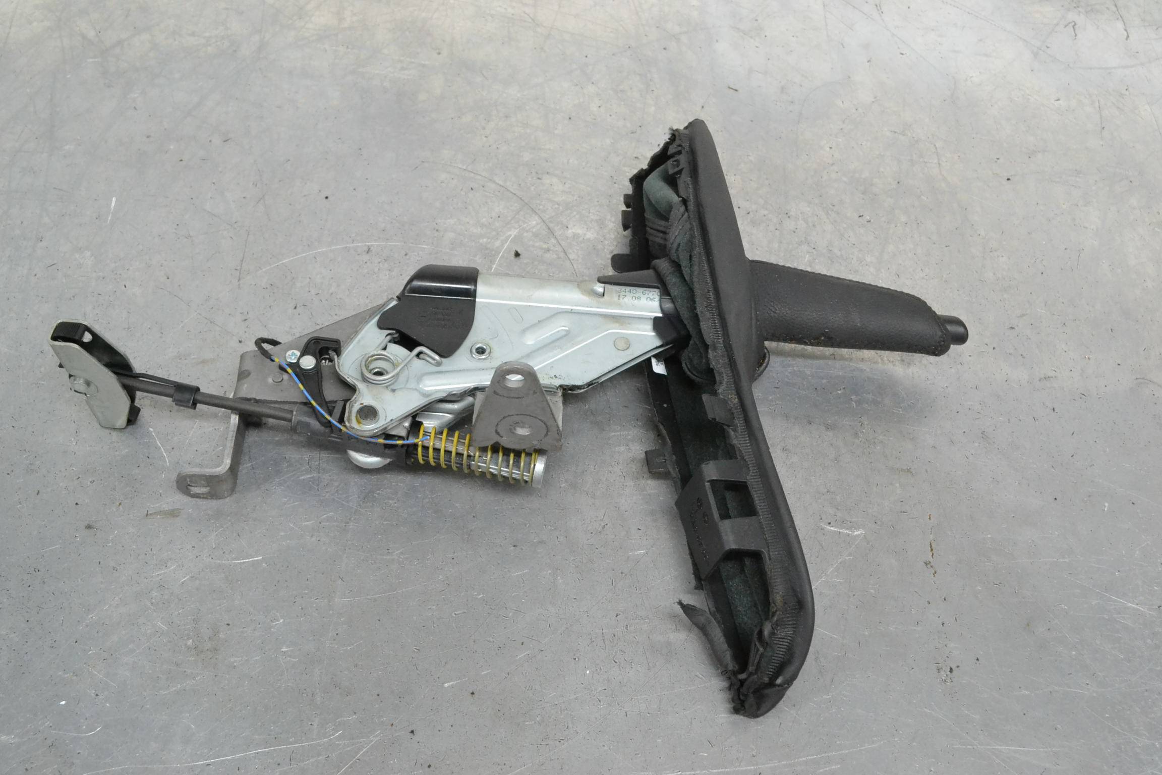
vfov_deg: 29.9
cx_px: 581
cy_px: 388
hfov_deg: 43.6
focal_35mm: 45
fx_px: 1452
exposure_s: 1/100
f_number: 7.1
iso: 3200
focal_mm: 30
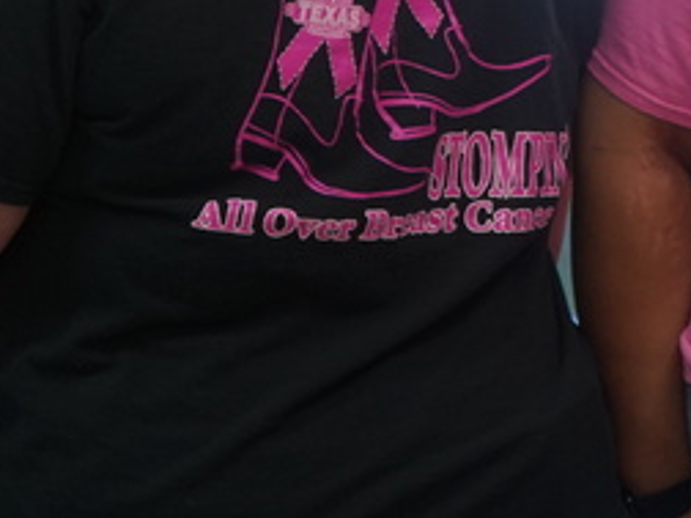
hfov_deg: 9.8
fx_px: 3893
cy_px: -229
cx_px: 1078
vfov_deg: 7.5
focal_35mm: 195
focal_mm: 50
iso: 1000
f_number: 4.5
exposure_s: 1/160
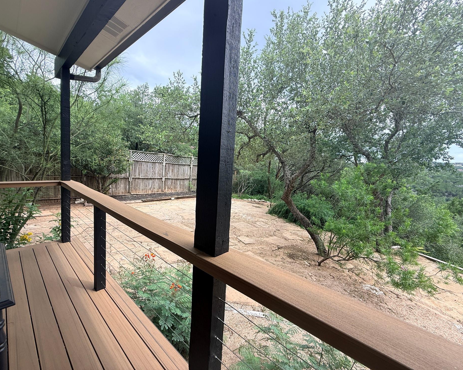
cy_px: 180
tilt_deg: -4.9
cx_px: 228
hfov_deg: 96.8
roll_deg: -3.3
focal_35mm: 15
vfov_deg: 84.0
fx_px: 206
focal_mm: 2.22
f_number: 2.2
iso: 50
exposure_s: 1/357
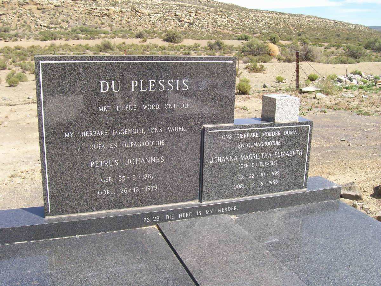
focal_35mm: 36
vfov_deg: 39.7
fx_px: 396
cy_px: 143
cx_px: 190
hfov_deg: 51.4
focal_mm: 6
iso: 80
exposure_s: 1/344
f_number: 4.8
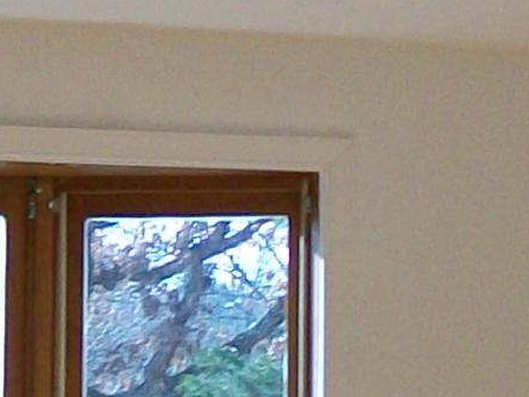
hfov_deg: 8.2
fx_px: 3683
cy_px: 74
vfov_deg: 6.2
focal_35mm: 241
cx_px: 207
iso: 64
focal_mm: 6
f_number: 2.7
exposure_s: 1/125
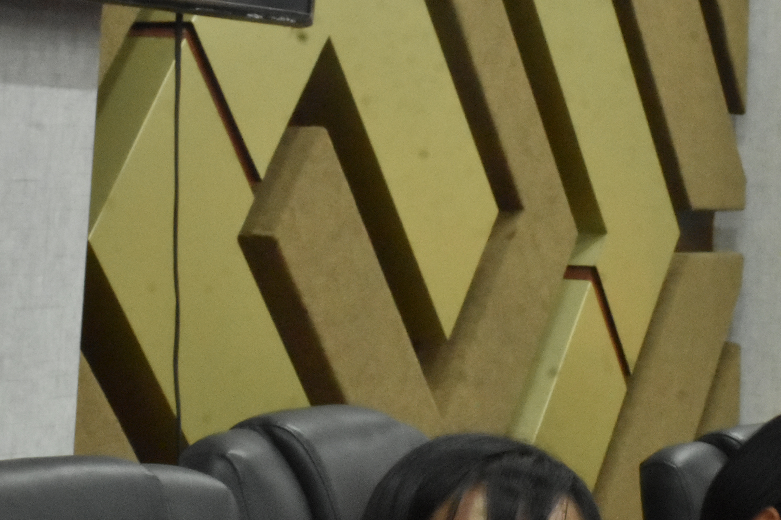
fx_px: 3124
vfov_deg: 9.5
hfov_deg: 14.2
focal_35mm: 144
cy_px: 496
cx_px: 653
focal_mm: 48
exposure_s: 1/15
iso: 3200
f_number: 20
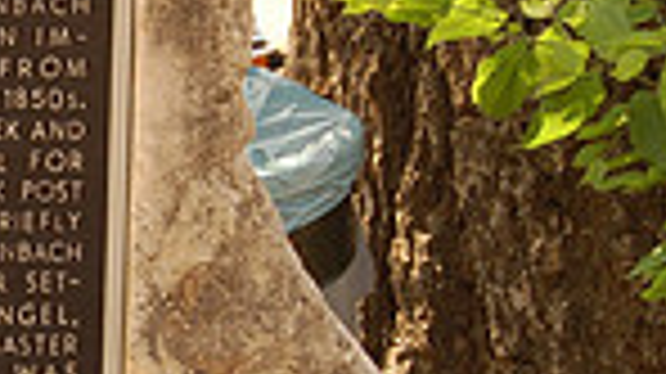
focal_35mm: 259
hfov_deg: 8.2
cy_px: 185
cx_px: -153
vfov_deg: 4.7
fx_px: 4571
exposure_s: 1/320
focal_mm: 42
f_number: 5.3
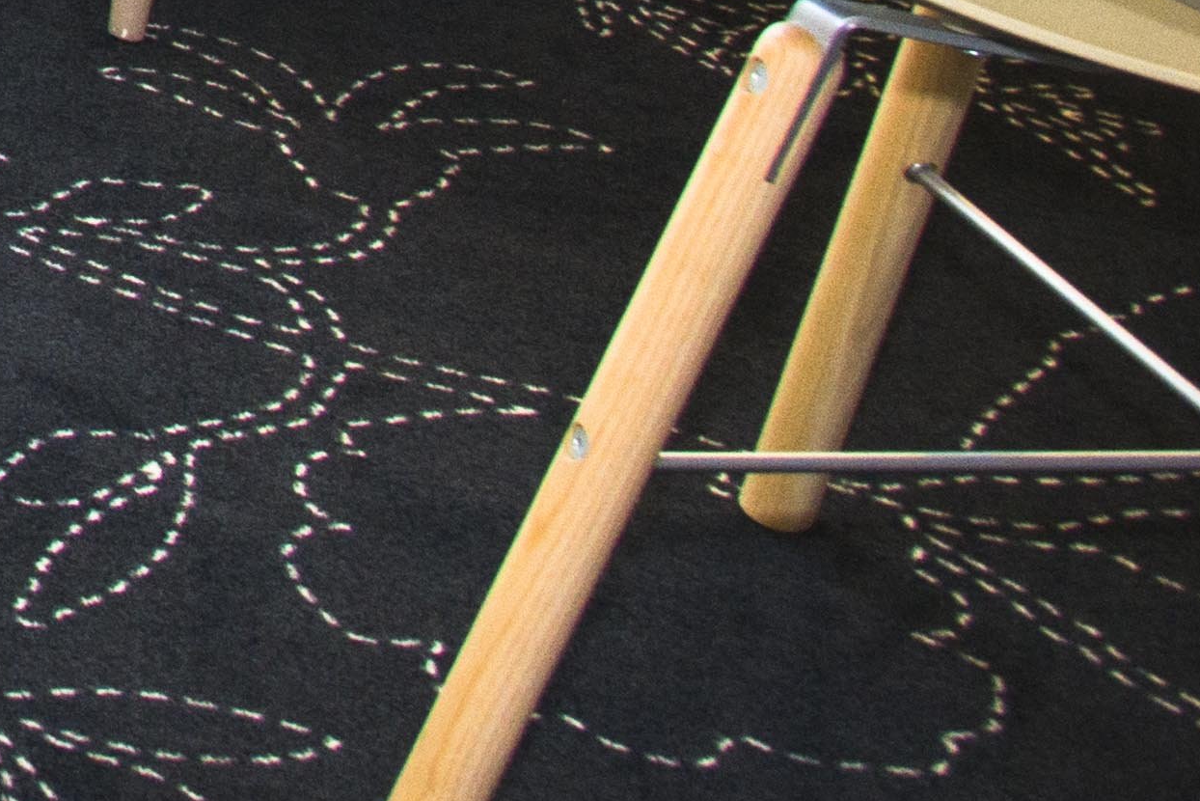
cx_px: -1741
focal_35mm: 142
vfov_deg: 8.5
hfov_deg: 11.7
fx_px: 4734
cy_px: -1344
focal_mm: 24
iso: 400
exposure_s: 1/25
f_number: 8
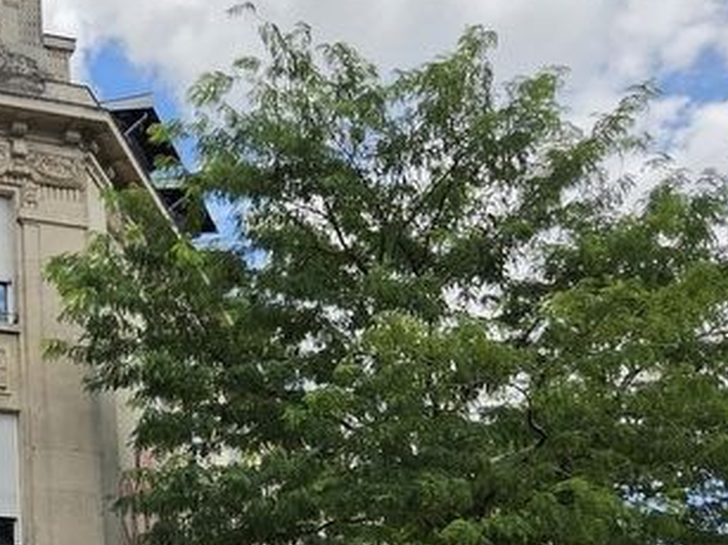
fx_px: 1261
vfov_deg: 23.6
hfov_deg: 28.1
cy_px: 507
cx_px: -149
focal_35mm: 60
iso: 80
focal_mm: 5.4
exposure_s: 1/3300
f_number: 1.8
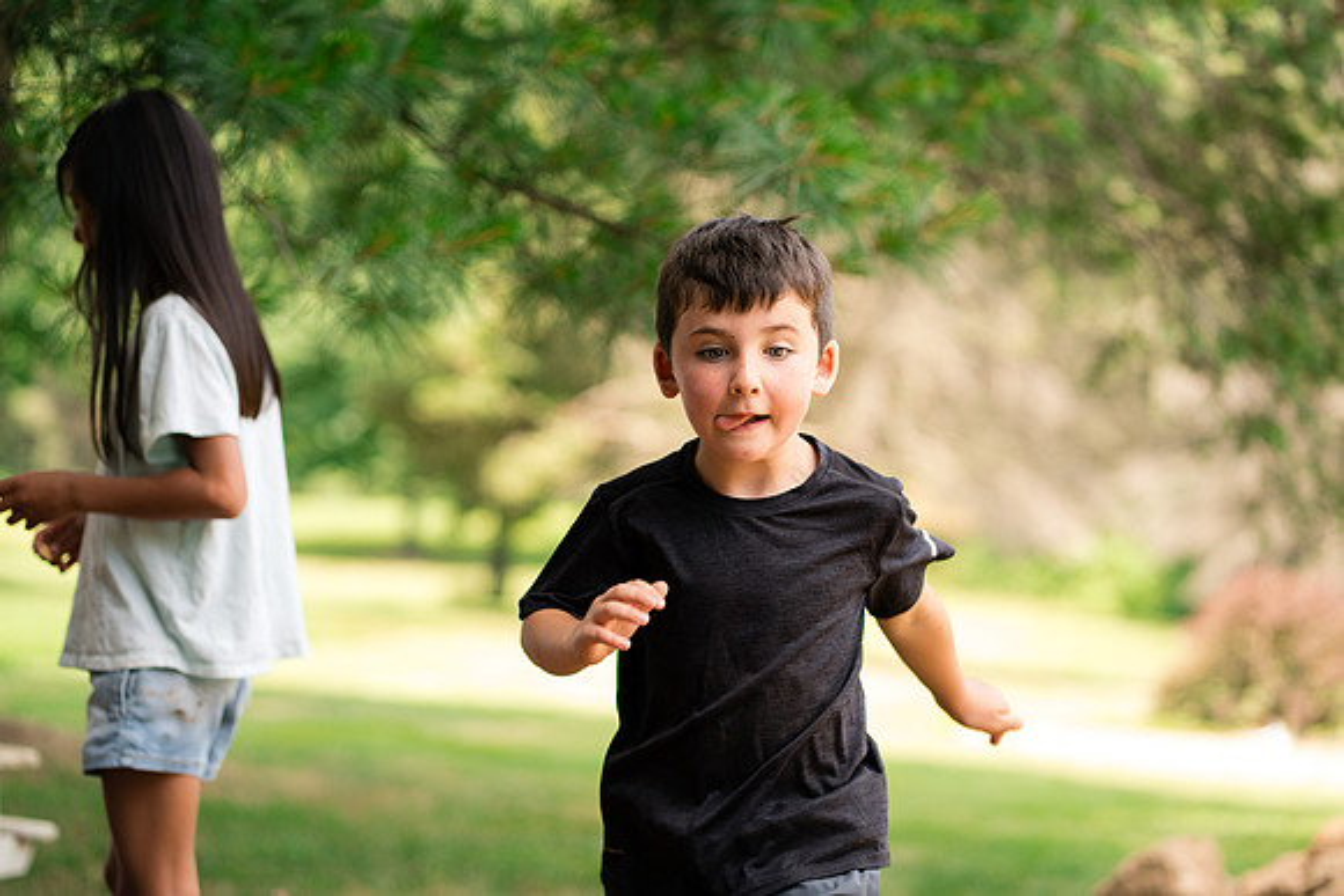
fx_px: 3174
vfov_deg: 16.1
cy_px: 448
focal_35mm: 85
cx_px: 672
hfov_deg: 23.9
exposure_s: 1/640
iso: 320
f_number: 2.5
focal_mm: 85
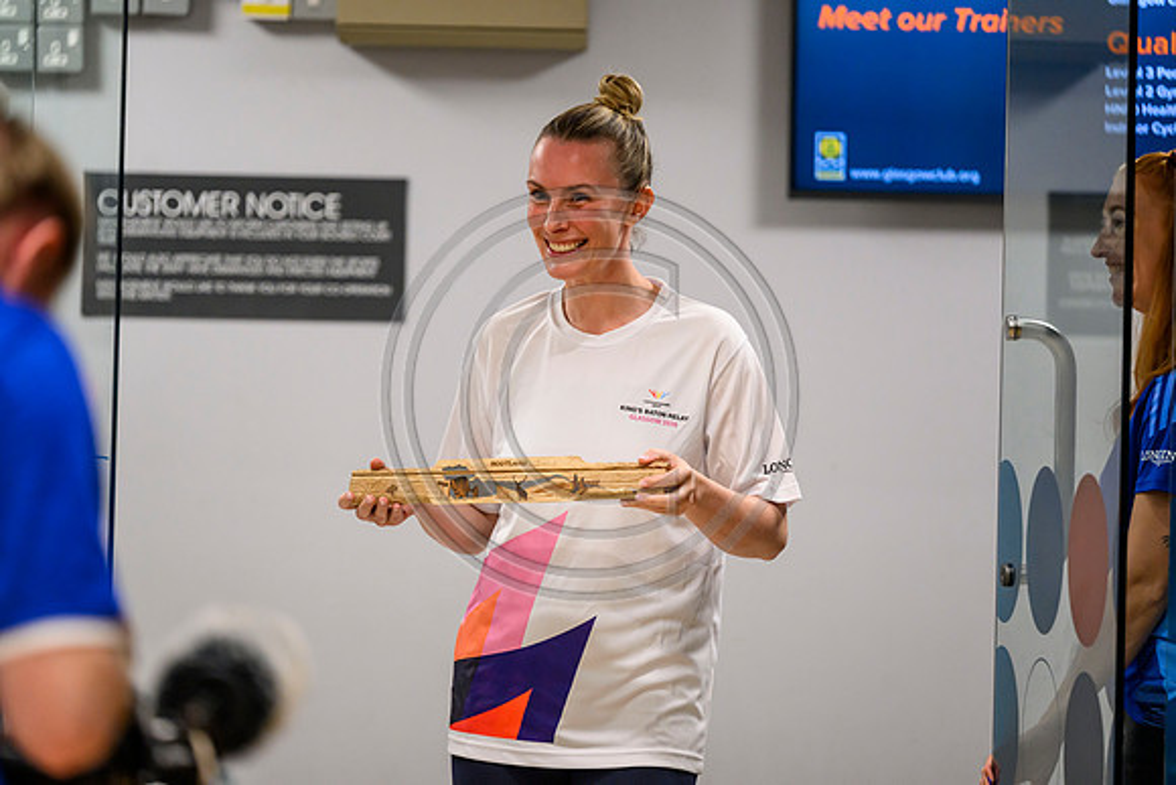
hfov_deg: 12.4
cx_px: 588
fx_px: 5391
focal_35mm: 165
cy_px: 392
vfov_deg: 8.3
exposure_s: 1/320
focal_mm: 165
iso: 4000
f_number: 2.8
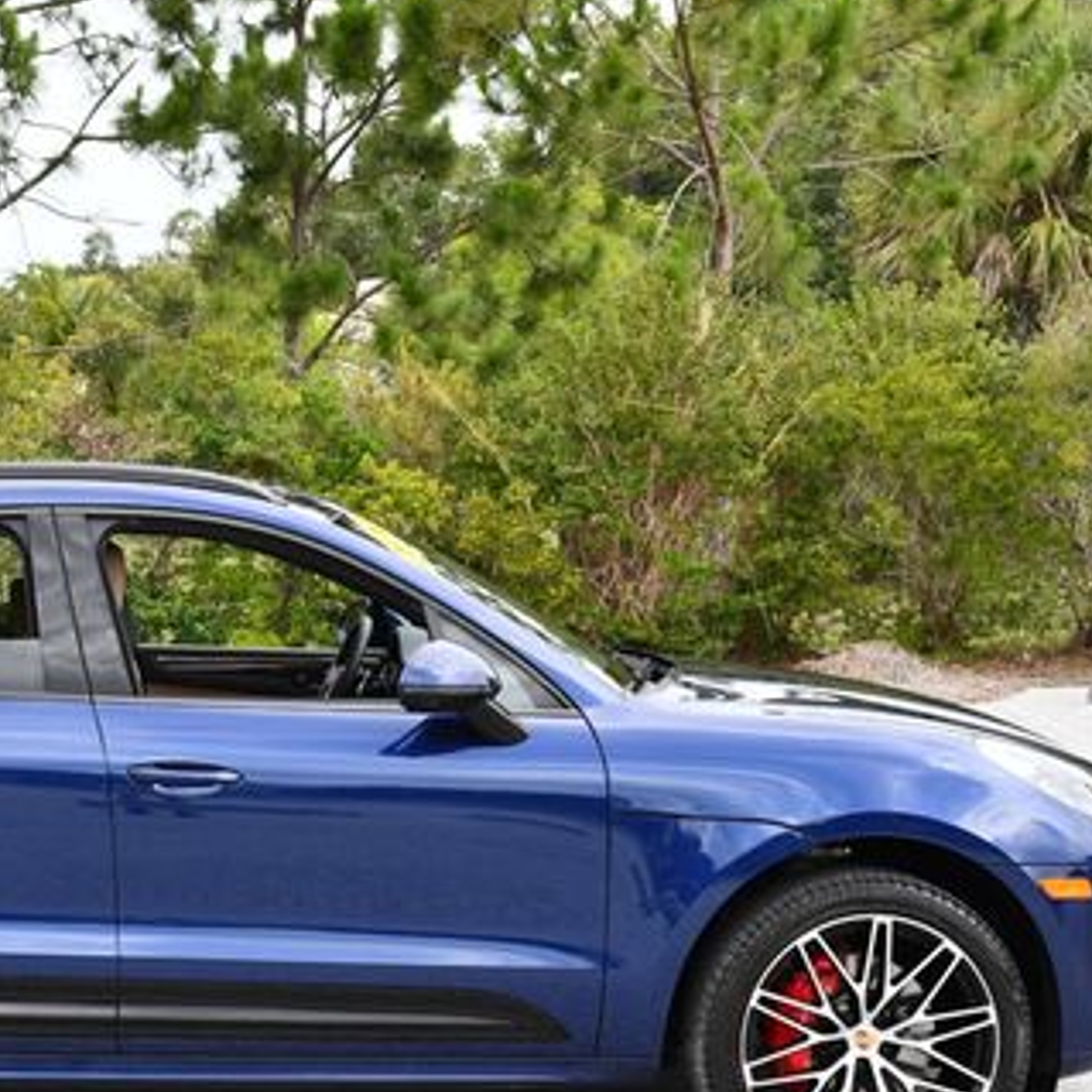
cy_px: 626
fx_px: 2677
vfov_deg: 23.0
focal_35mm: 75
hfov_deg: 22.7
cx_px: 181
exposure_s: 1/250
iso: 200
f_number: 5.6
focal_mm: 22
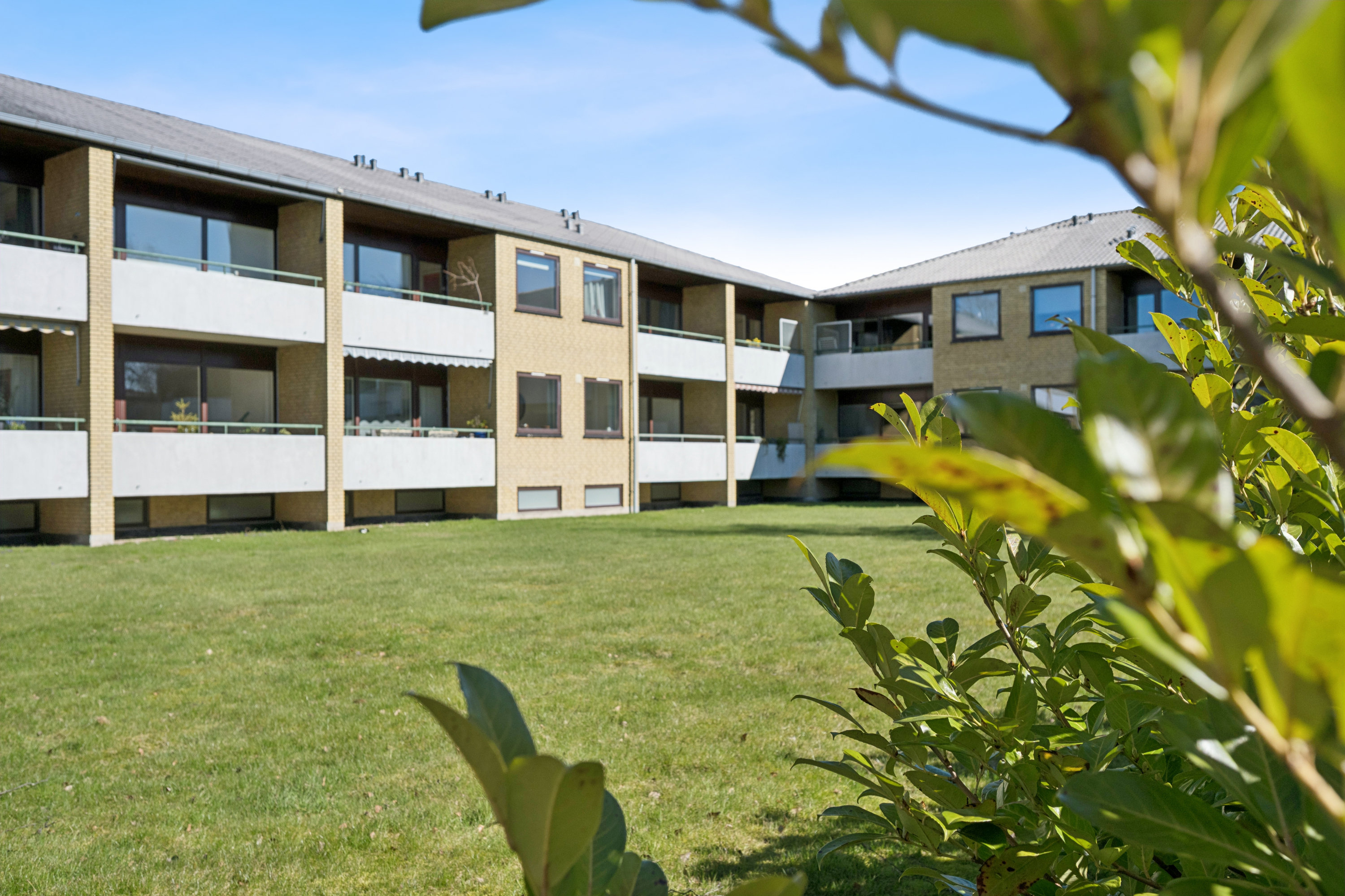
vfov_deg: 43.6
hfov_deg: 61.9
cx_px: 672
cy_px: 448
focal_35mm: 30
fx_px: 1121
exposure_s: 1/2000
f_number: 6.3
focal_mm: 30
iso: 400
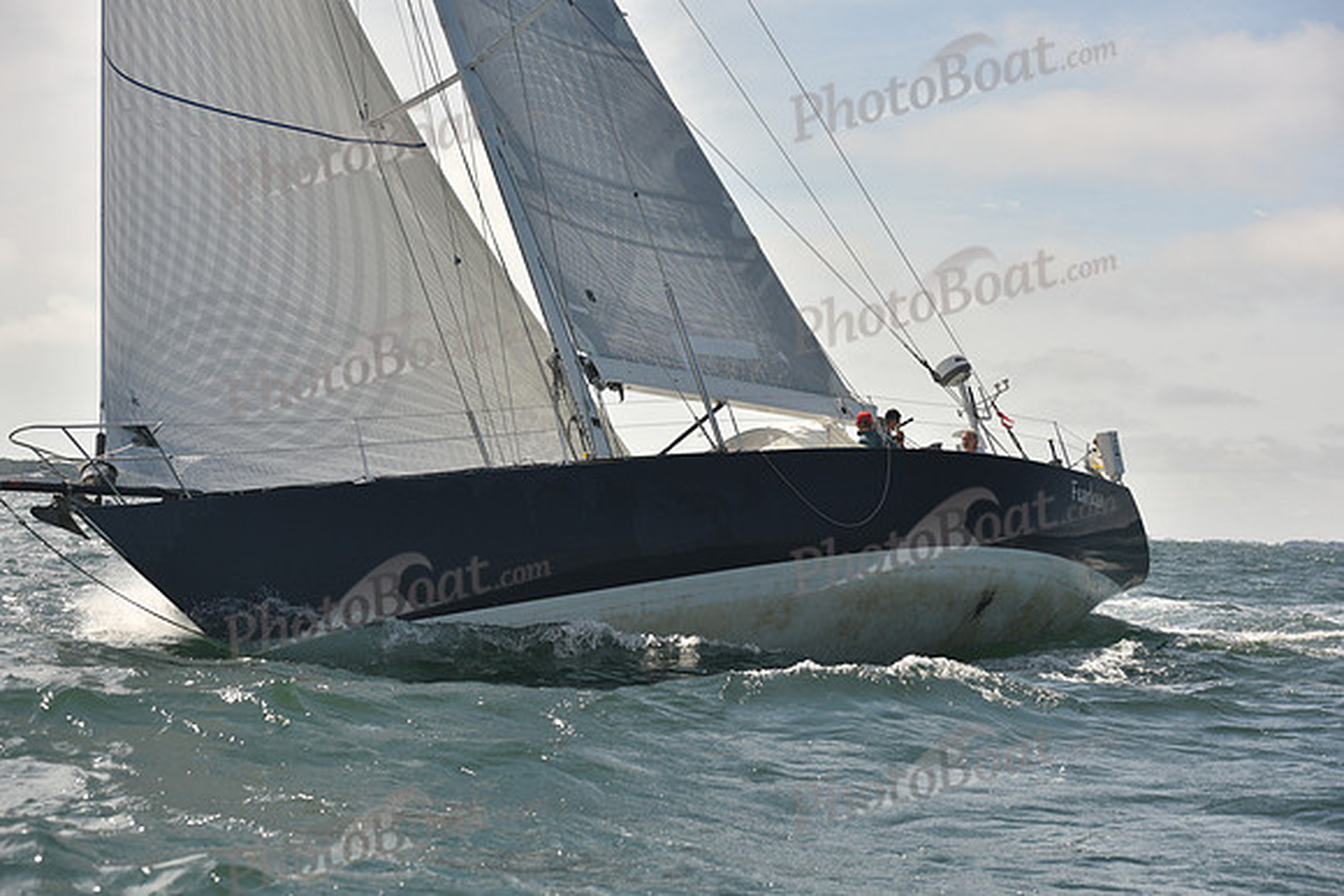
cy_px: 448
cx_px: 672
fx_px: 2614
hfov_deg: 28.8
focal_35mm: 70
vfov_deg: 19.5
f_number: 6.3
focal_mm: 70
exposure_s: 1/1000
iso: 320
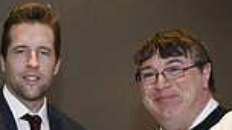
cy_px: 250
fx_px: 713
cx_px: 84
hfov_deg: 18.5
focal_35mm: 116
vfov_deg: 9.8
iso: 6400
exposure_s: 1/60
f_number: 11
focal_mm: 29
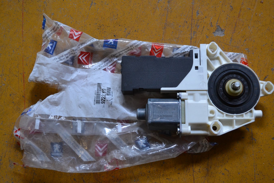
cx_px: 137
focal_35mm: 45
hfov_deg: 43.6
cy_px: 92
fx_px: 342
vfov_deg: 29.9
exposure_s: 1/60
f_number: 4.5
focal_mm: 30
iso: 1000
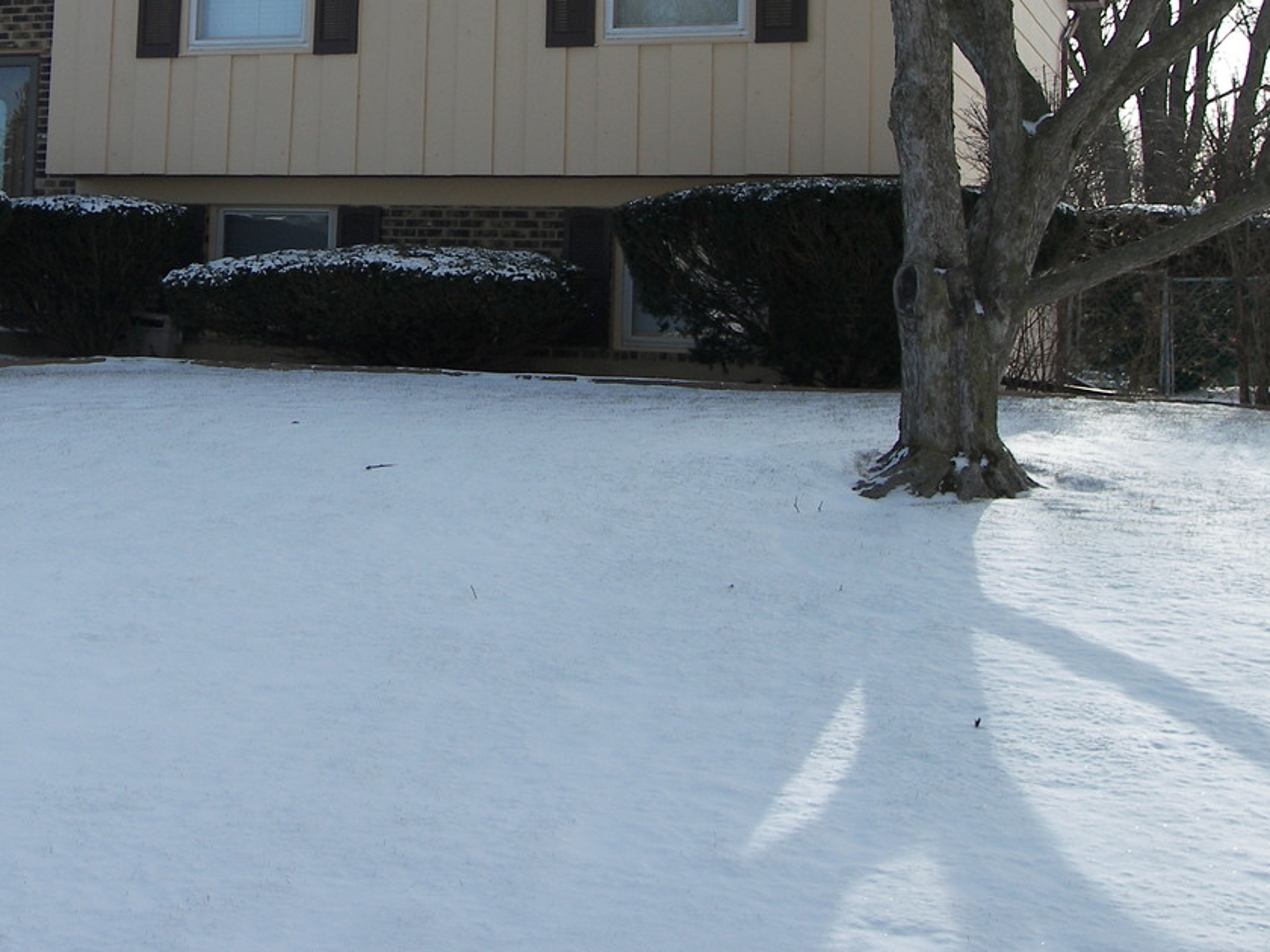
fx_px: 2201
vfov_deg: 23.9
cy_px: 142
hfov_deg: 31.4
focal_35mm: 60
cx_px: 274
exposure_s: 1/800
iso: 50
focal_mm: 7.4
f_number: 3.2
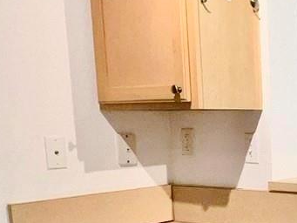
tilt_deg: -9.3
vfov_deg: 23.4
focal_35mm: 61
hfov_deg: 26.8
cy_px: 205
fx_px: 524
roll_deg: +0.7
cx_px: 384
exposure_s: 1/120
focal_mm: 1.57
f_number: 1.8
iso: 80
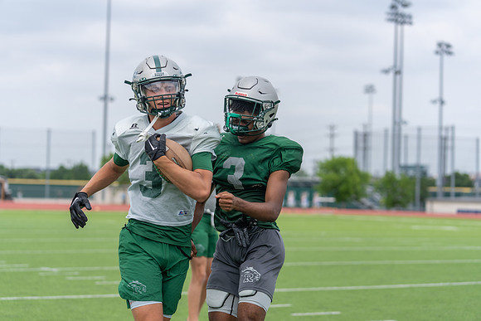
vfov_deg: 13.6
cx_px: 240
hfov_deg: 20.2
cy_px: 160
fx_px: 1350
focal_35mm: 101
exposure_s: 1/1250
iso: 160
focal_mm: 101
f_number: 3.5
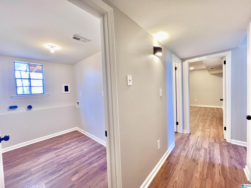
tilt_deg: -3.2
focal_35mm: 13
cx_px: 126
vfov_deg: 89.9
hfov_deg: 106.2
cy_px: 94
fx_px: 94
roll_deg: +2.2
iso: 200
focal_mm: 1.57
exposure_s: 1/60
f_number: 1.8
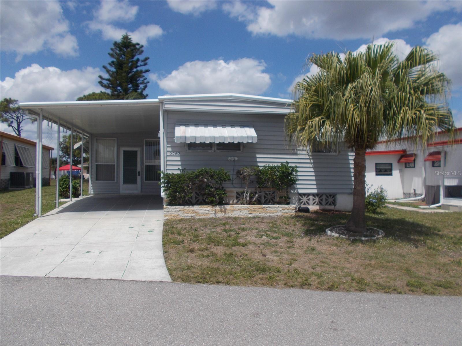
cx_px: 231
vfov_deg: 53.1
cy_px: 173
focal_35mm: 26
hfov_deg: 67.3
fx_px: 347
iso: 80
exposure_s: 1/320
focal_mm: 4.6
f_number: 8
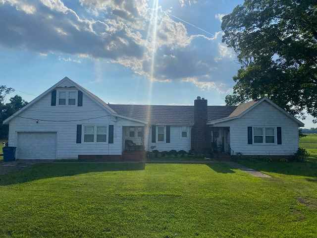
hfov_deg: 67.3
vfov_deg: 53.1
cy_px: 119
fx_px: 238
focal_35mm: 26
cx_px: 158
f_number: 1.8
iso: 32
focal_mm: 4.25
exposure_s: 1/6757
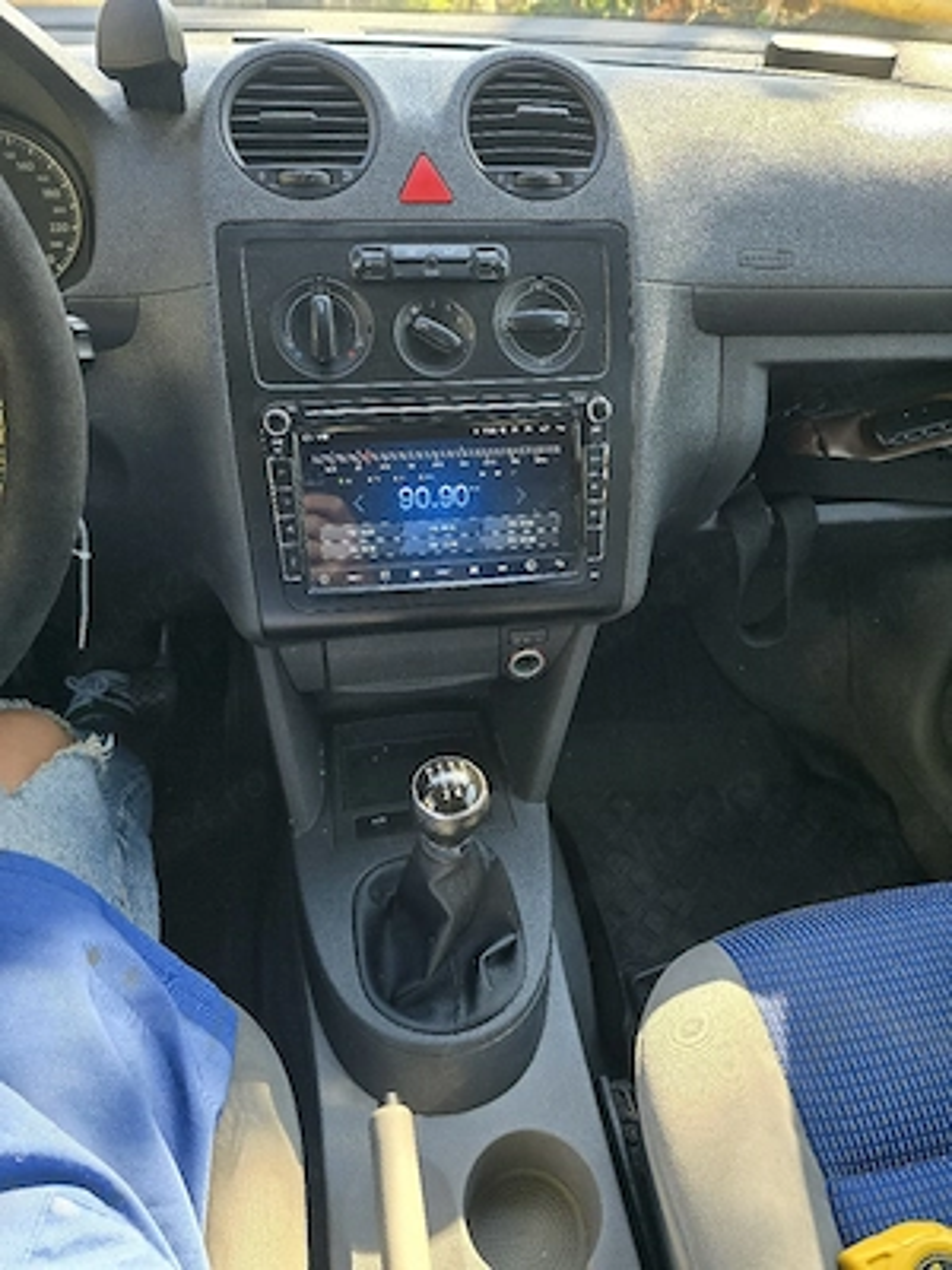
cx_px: 476
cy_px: 635
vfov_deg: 73.9
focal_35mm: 23
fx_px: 843
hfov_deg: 58.9
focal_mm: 6.3
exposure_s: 1/182
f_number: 1.7
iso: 80
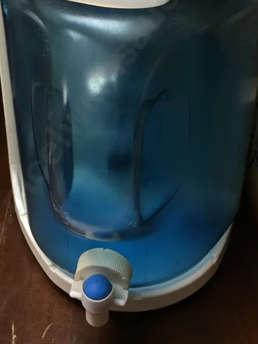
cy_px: 60
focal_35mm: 50
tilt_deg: -26.9
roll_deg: -0.5
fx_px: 497
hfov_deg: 29.1
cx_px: 121
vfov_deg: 36.7
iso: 50
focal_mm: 4.15
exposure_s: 1/17
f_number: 2.2
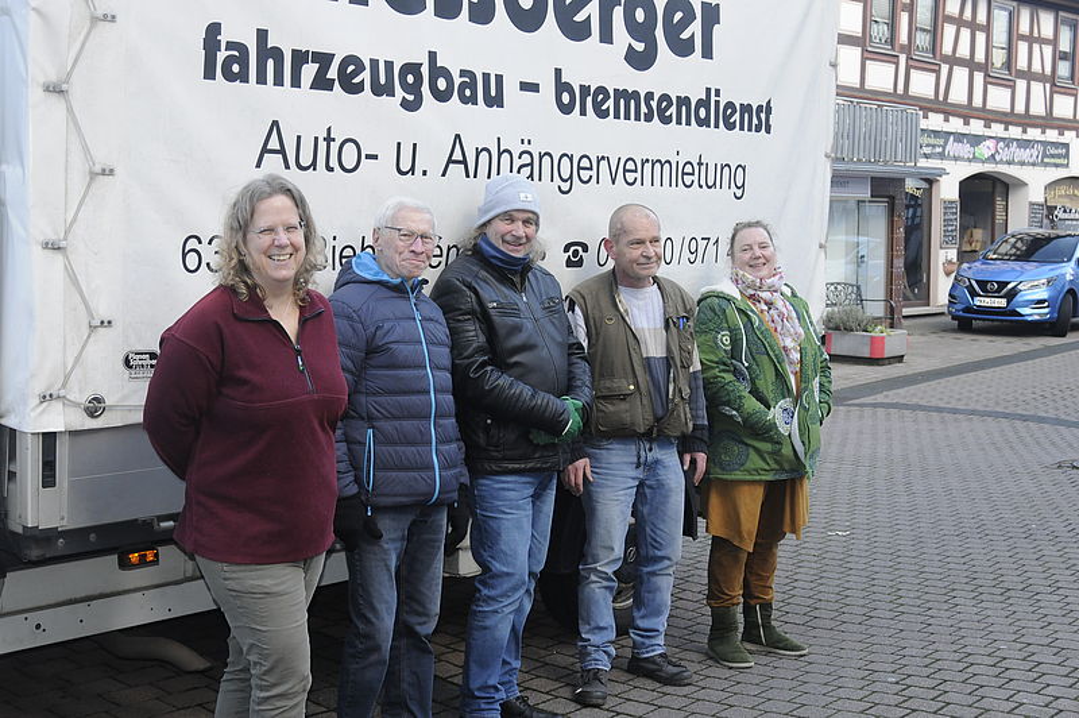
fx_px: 1527
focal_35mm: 51
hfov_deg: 38.9
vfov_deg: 26.4
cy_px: 359
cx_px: 540
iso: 800
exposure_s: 1/160
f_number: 5
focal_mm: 34
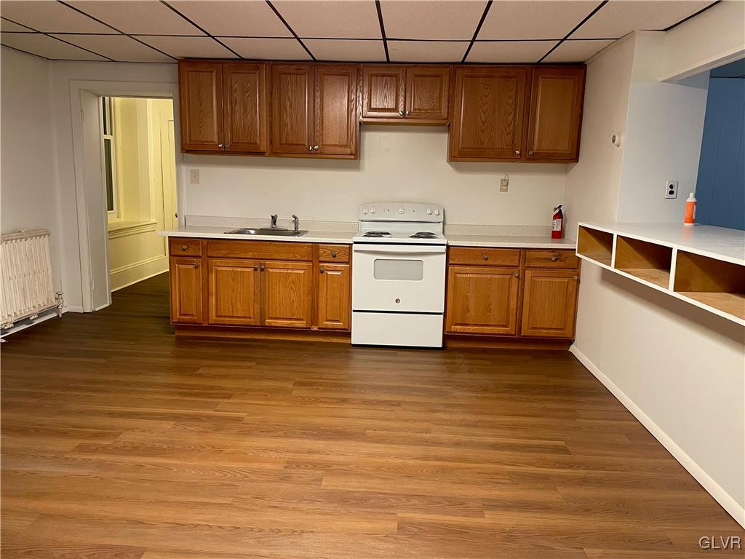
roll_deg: -1.7
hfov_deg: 67.3
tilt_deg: -10.0
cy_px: 280
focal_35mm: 26
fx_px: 560
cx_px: 372
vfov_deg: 53.1
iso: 250
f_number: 1.6
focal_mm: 4.2
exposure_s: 1/60
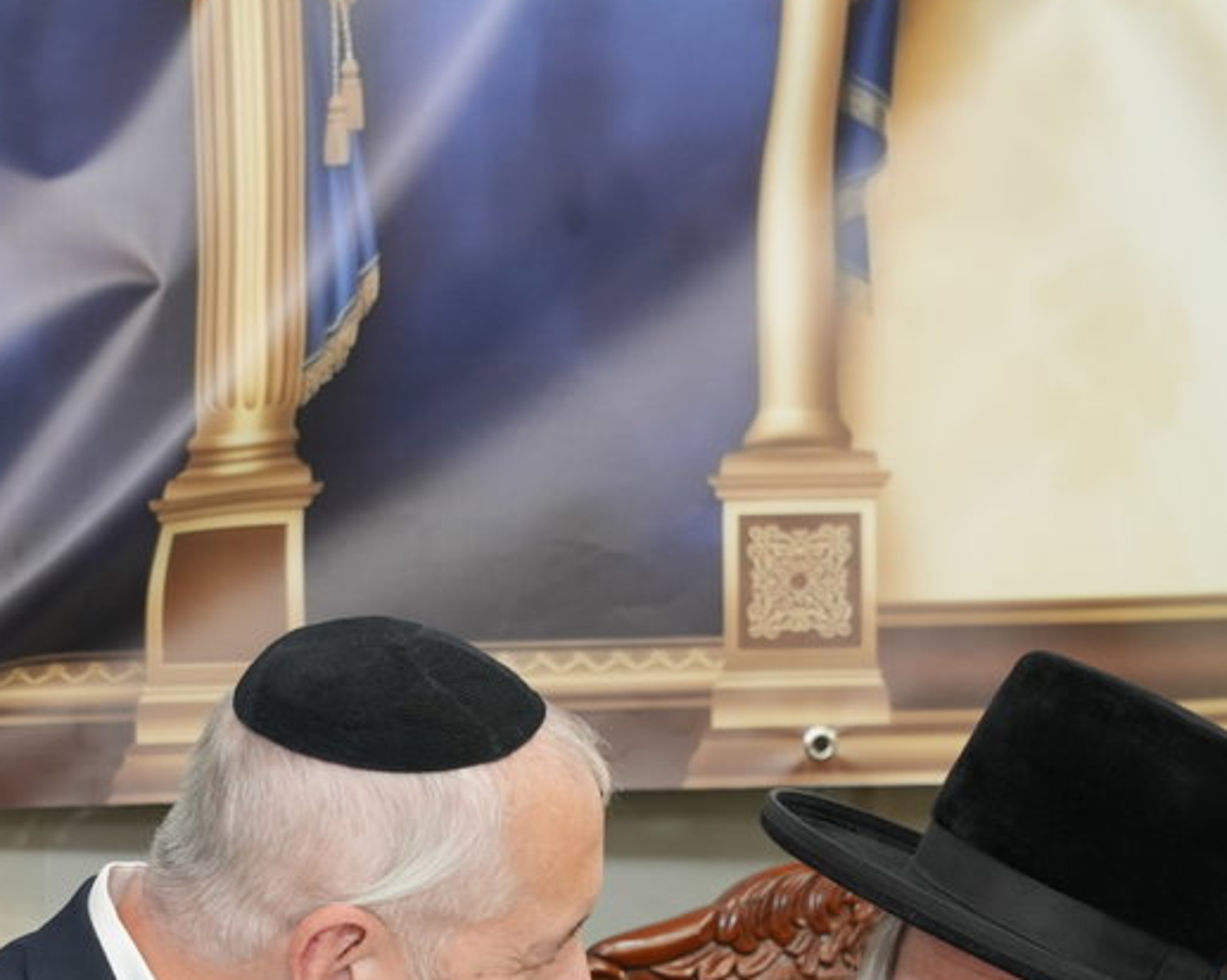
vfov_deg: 8.6
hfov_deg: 10.8
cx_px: 470
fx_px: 6460
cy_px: 919
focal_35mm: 178
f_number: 3.5
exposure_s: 1/125
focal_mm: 70
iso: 800
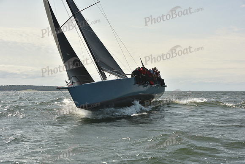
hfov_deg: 28.8
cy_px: 82
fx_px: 476
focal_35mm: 70
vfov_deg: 19.5
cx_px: 122
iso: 250
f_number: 9
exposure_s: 1/800
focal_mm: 70
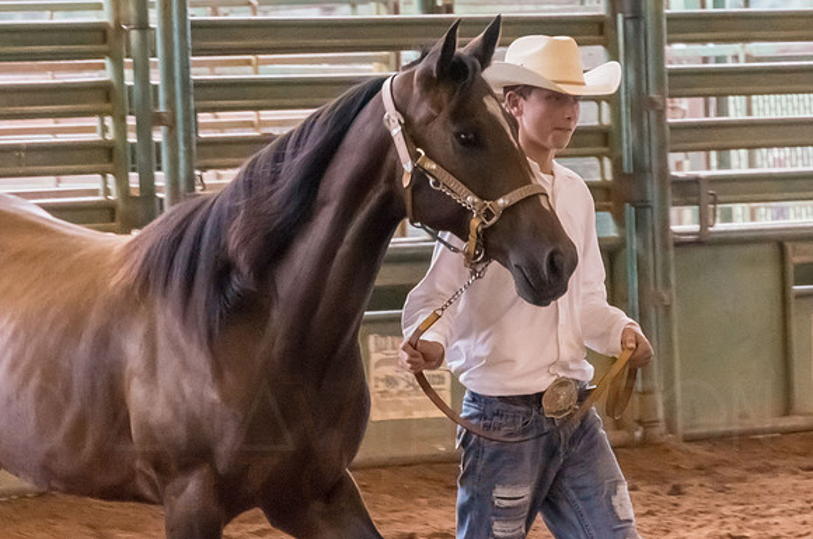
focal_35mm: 379
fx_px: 8539
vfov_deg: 3.6
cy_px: 212
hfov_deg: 5.5
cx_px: 416
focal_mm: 140
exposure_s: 1/160
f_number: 6.3
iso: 3200
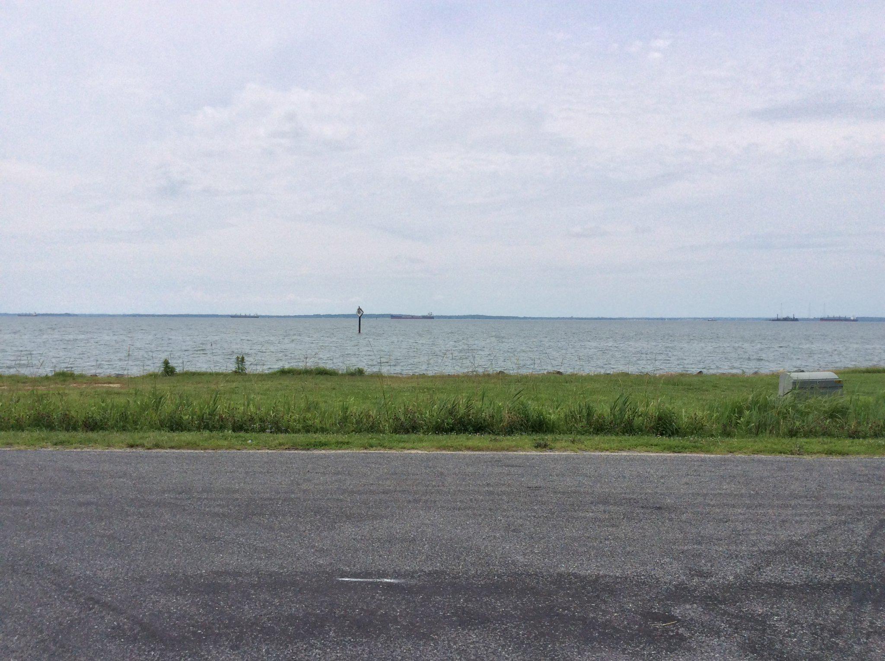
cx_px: 442
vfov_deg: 44.0
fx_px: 817
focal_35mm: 32
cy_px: 330
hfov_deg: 56.9
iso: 32
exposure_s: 1/2387
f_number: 2.4
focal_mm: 3.3
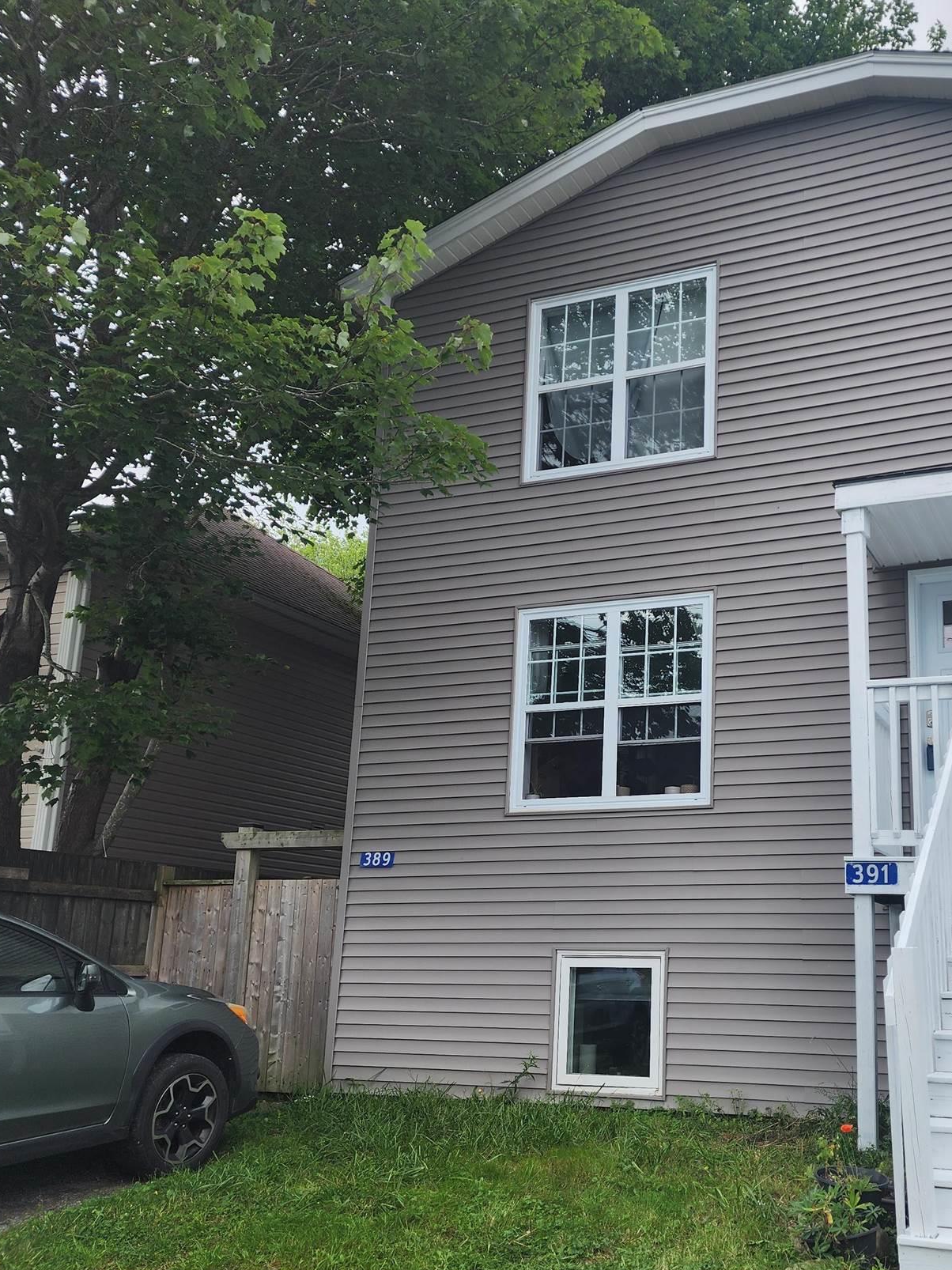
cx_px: 673
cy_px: 695
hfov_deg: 42.1
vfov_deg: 55.3
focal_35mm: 33
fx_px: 1210
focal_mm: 6.4
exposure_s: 1/541
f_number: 1.8
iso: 12
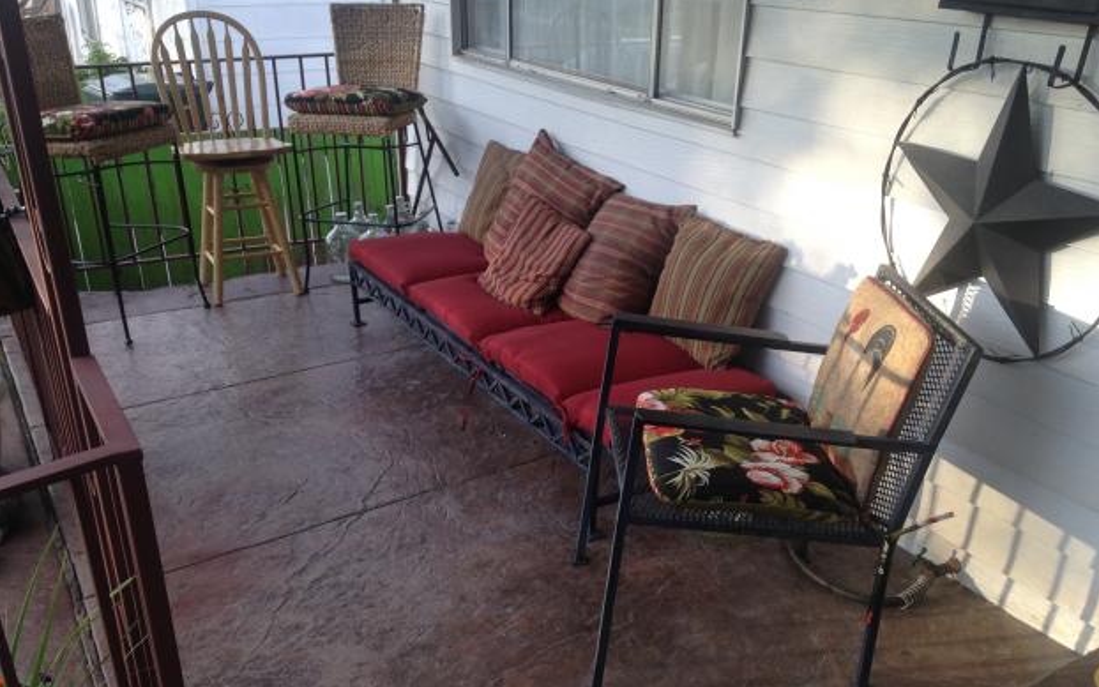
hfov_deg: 54.0
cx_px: 562
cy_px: 408
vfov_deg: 35.2
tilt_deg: -26.4
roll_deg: +0.6
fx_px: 1078
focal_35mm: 36
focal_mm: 4.12
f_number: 2.4
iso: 50
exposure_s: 1/161
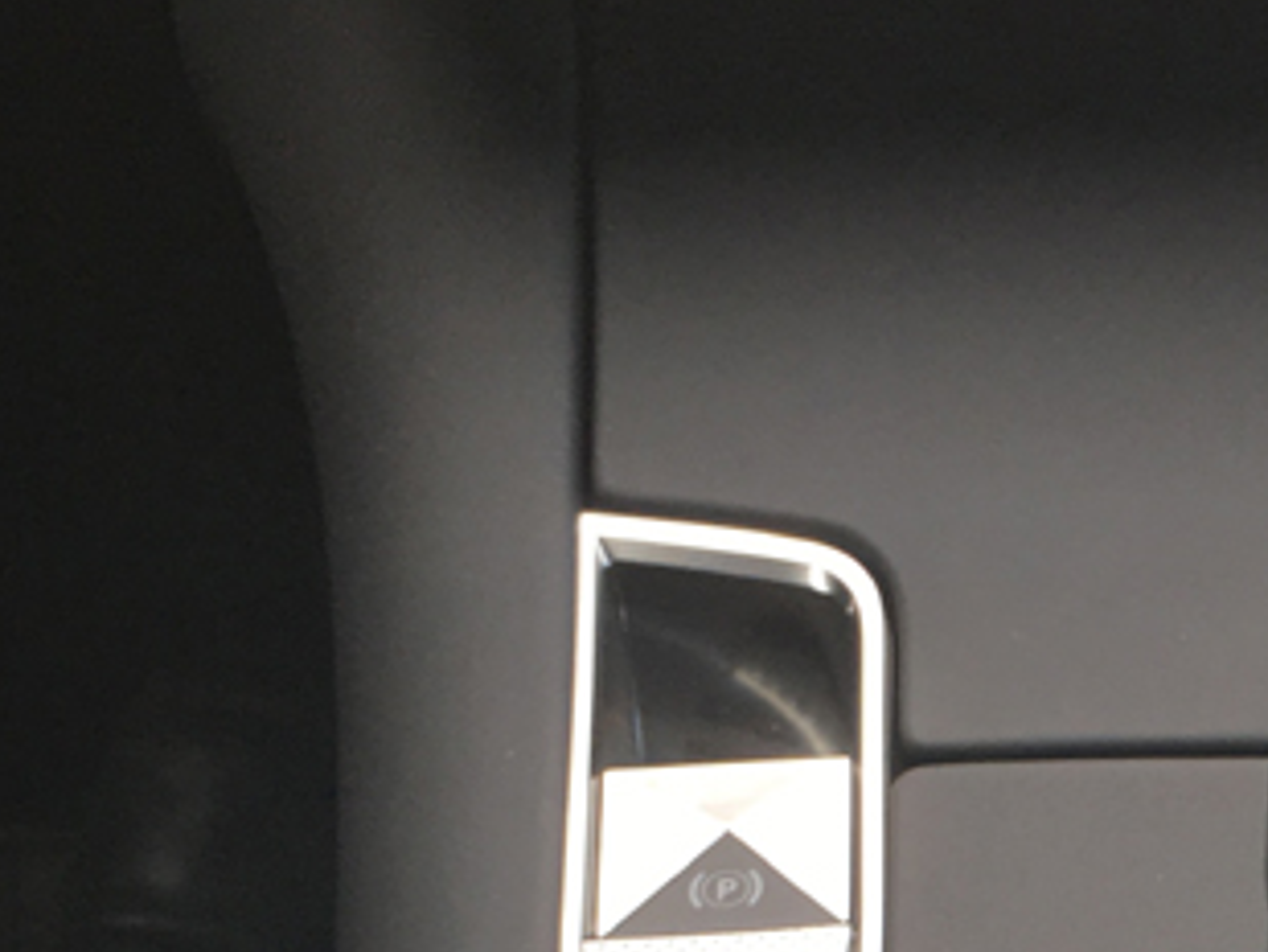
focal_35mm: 96
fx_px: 3518
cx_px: 1330
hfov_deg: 19.7
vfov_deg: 14.5
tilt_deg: -47.4
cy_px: 1387
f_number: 2.2
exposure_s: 1/100
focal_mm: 4.15
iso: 32
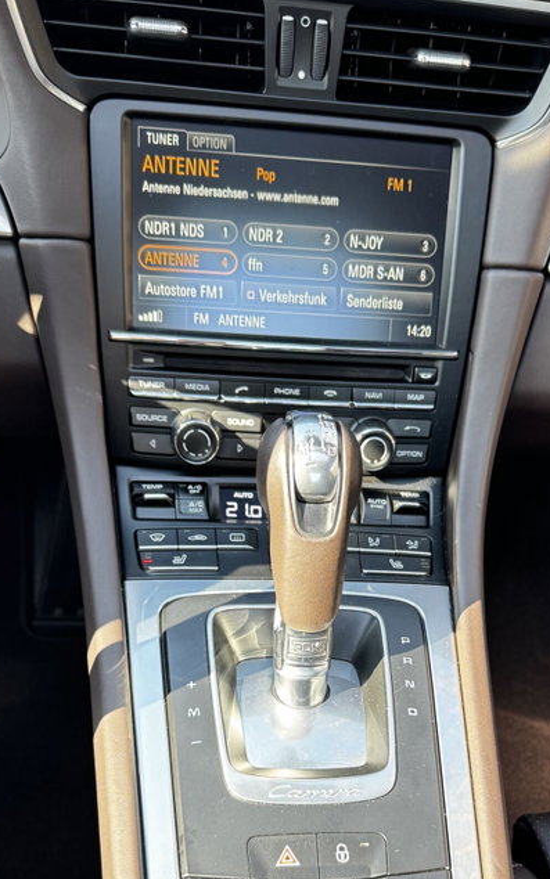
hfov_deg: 31.1
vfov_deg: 46.5
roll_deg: -9.3
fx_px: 983
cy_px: 660
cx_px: 337
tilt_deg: -36.8
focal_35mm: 41
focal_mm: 6.76
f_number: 1.78
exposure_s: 1/121
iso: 160
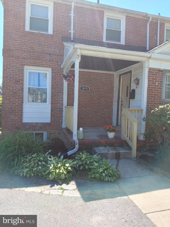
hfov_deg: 54.9
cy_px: 114
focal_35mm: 25
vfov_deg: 69.4
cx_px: 85
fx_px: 164
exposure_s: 1/718
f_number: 1.8
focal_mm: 4.69
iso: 50
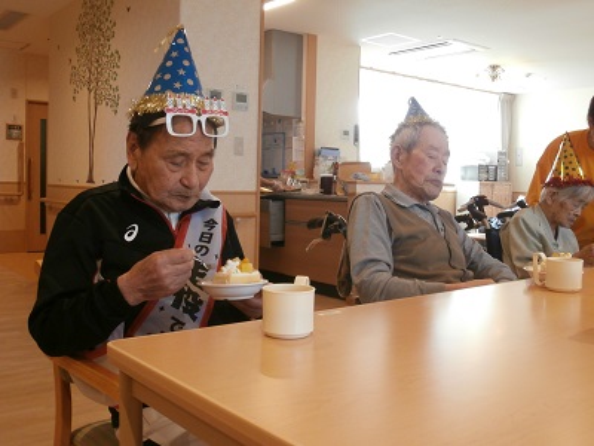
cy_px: 223
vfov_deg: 37.7
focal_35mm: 38
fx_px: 652
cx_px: 297
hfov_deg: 49.0
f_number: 3.9
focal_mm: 6.67
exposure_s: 1/40
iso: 320
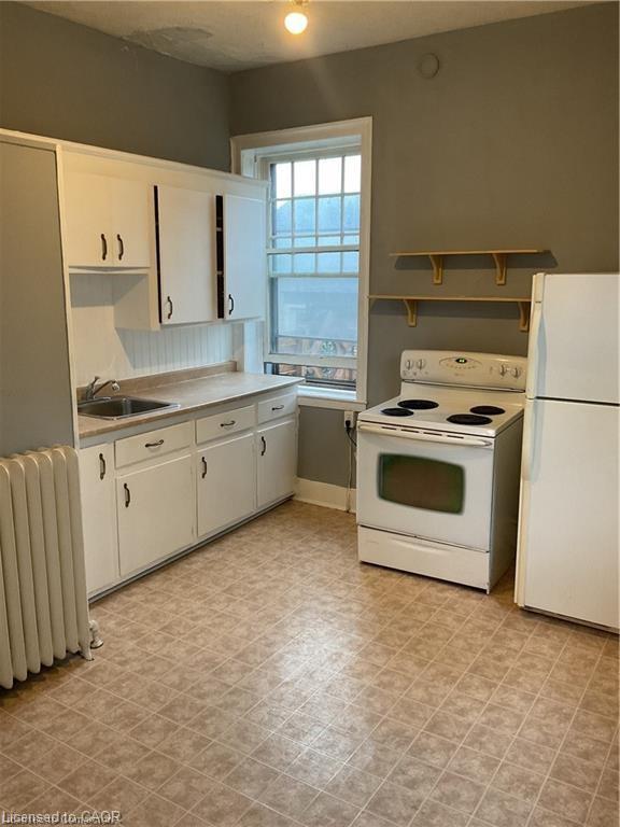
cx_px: 310
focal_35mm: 29
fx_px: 693
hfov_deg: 48.2
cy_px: 414
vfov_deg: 61.7
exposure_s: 1/60
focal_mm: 3
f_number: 1.8
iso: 160
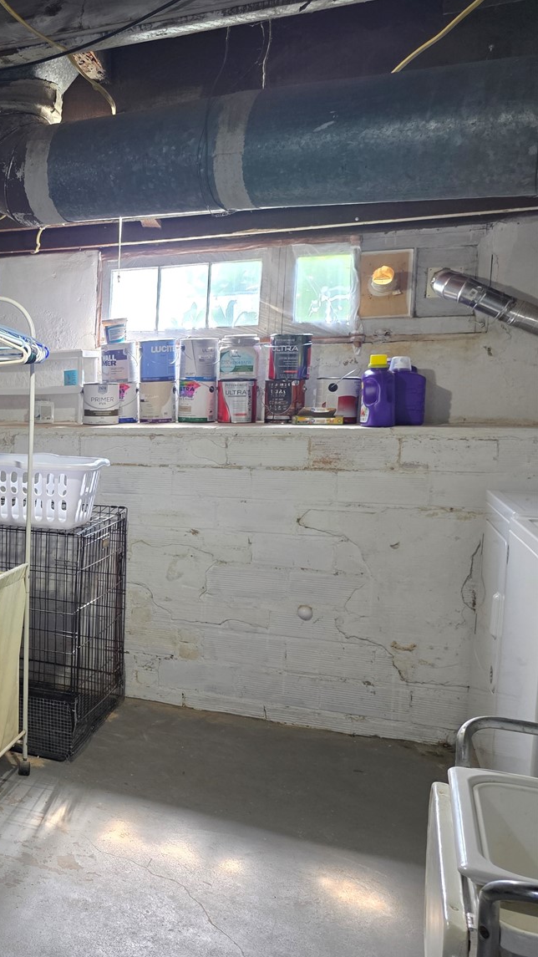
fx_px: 888
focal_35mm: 35
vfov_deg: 56.6
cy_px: 488
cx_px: -129
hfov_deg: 28.6
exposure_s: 1/120
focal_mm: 6.3
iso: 320
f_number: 1.7
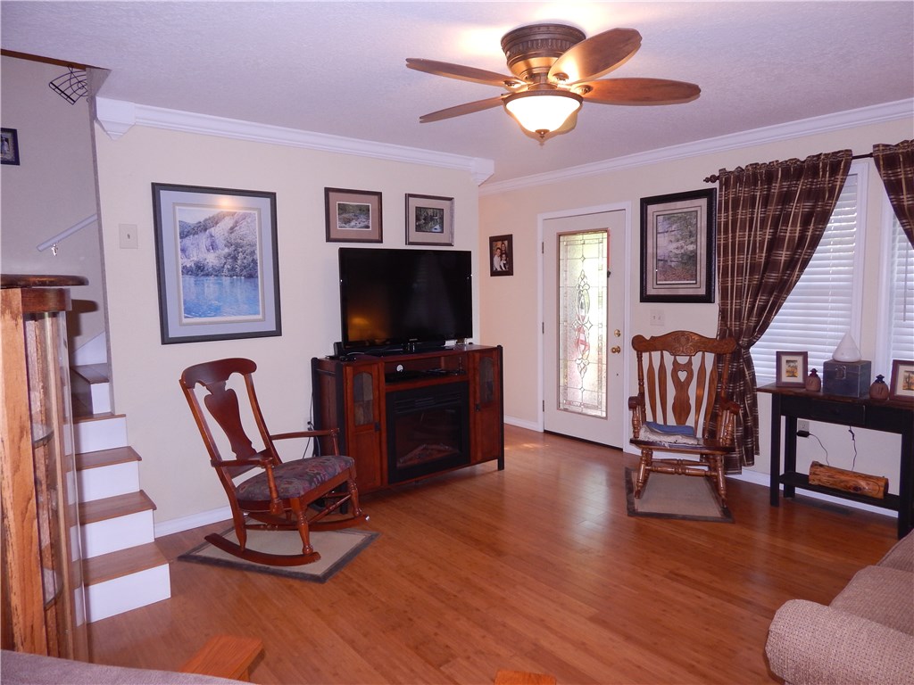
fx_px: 607
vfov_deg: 58.9
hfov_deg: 73.9
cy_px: 342
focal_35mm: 23
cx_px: 457
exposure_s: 1/30
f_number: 3
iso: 200
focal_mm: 4
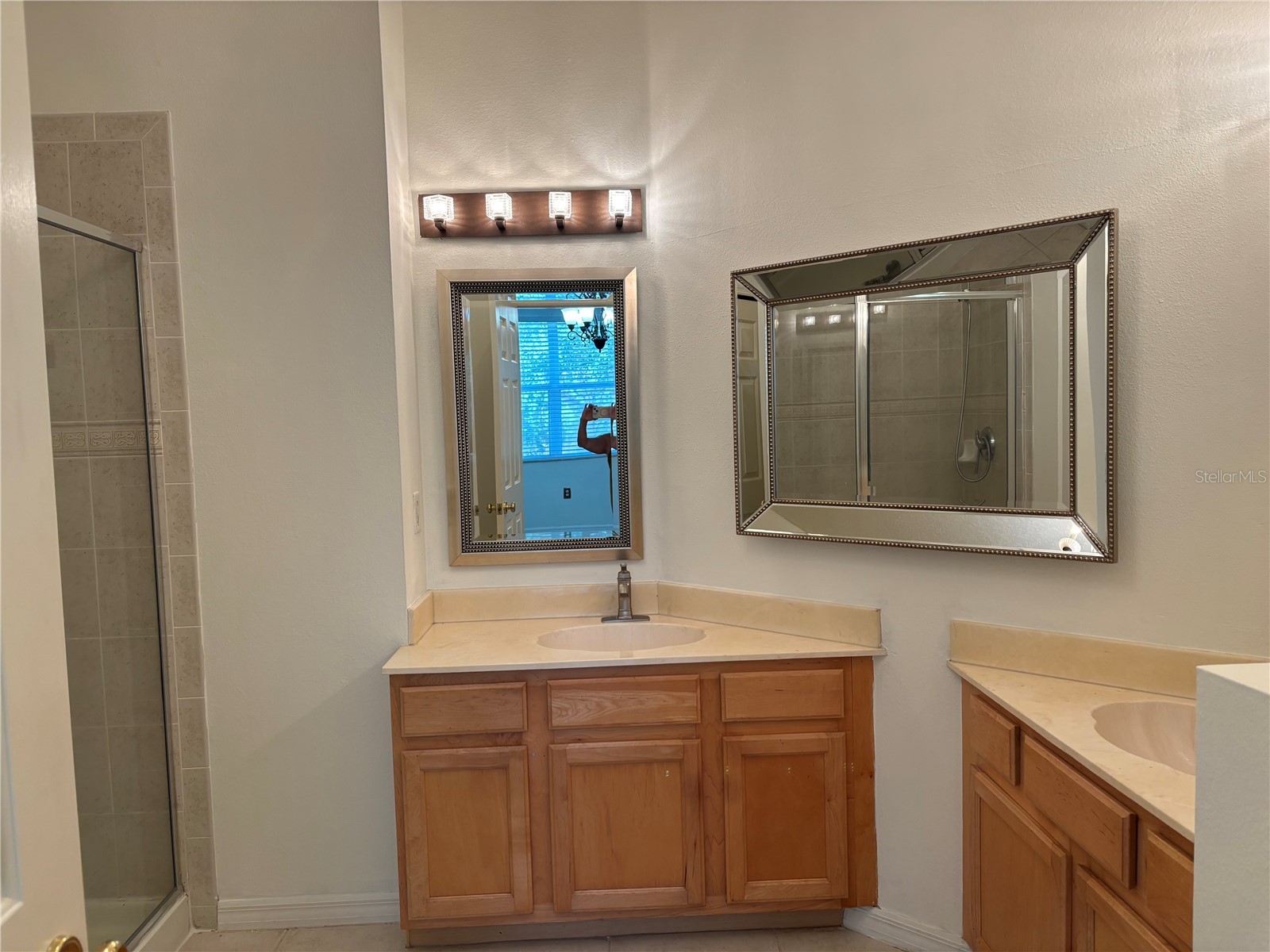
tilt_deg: -5.2
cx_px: 635
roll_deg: +1.3
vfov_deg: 53.1
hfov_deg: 67.3
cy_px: 476
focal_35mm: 26
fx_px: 954
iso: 100
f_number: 1.6
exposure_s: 1/120
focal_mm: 5.96
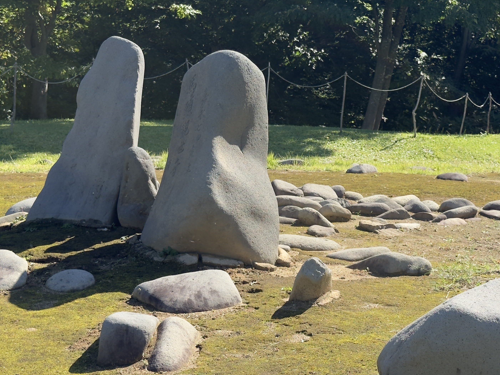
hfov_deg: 28.1
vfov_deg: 21.3
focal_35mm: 69
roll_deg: -3.7
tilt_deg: -4.2
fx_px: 997
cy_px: 161
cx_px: 300
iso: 80
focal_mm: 6.76
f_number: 1.78
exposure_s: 1/2342
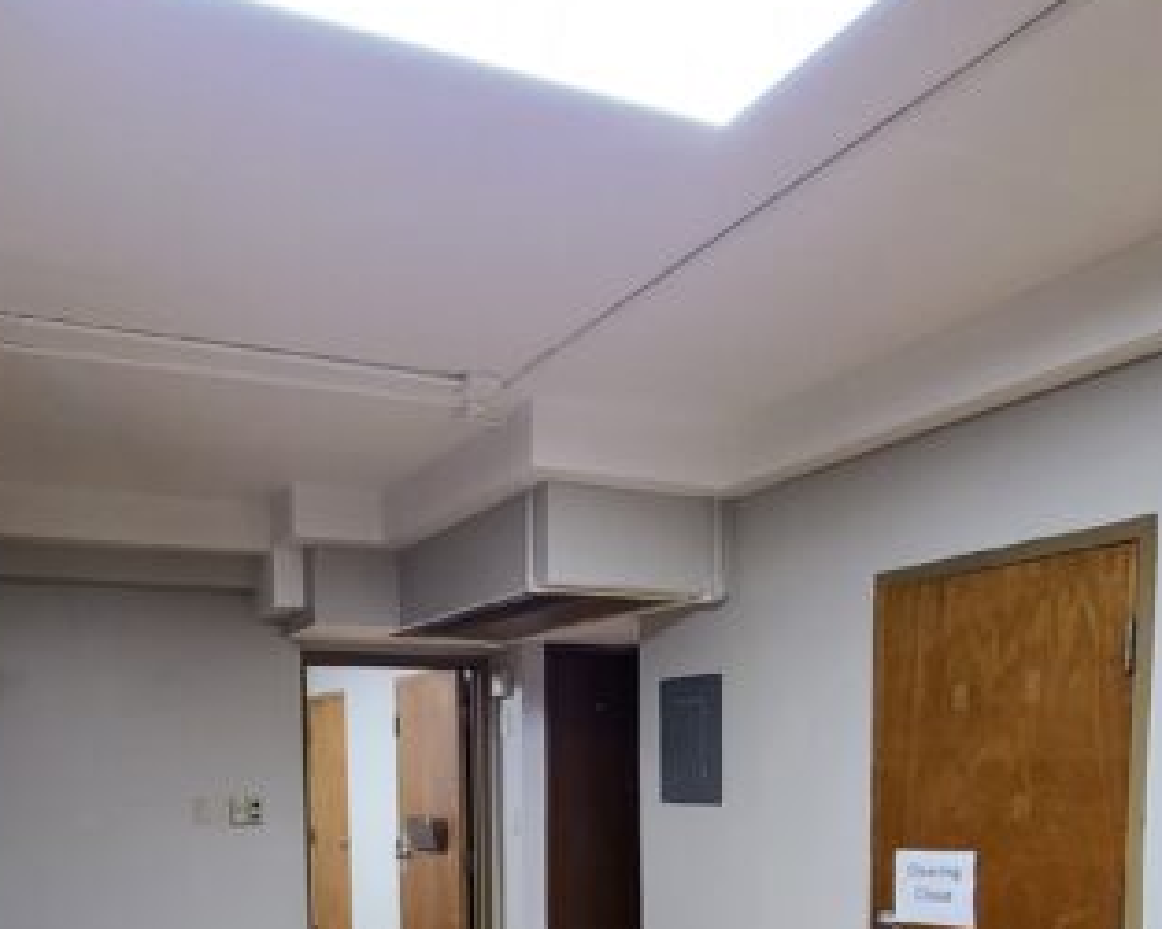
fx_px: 1066
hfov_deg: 56.8
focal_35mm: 31
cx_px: 477
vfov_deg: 41.8
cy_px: 896
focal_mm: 2.2
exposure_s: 1/29
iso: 320
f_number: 2.2
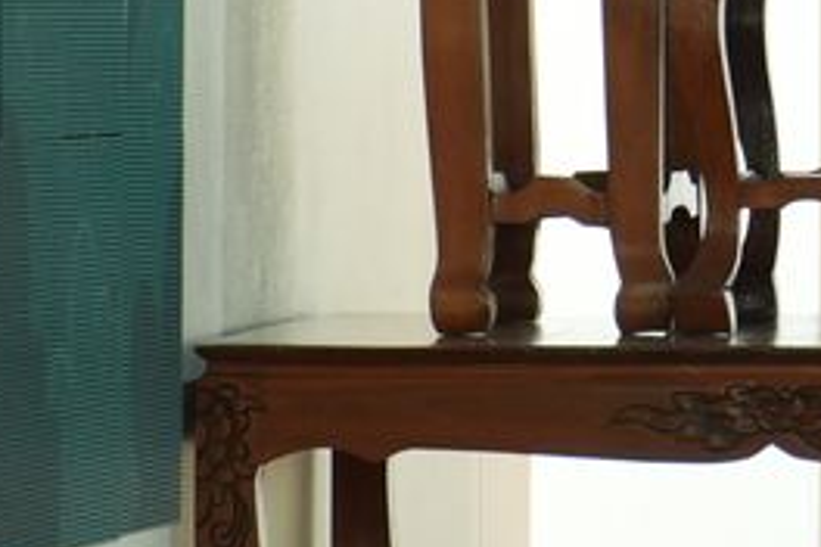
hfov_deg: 3.4
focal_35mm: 603
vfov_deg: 2.3
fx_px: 13751
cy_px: -424
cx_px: 1309
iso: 800
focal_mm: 106
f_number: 5.6
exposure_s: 1/125
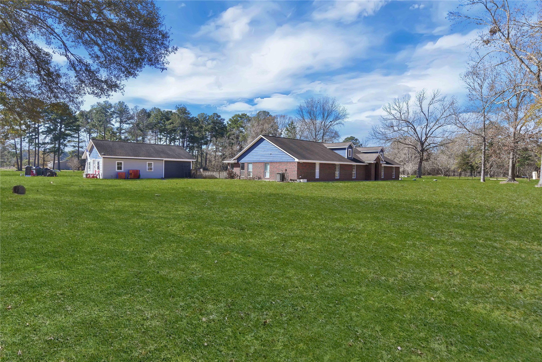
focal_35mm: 20
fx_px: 301
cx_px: 271
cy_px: 181
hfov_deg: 84.0
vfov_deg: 61.9
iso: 100
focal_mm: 20
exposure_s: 1/125
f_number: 8
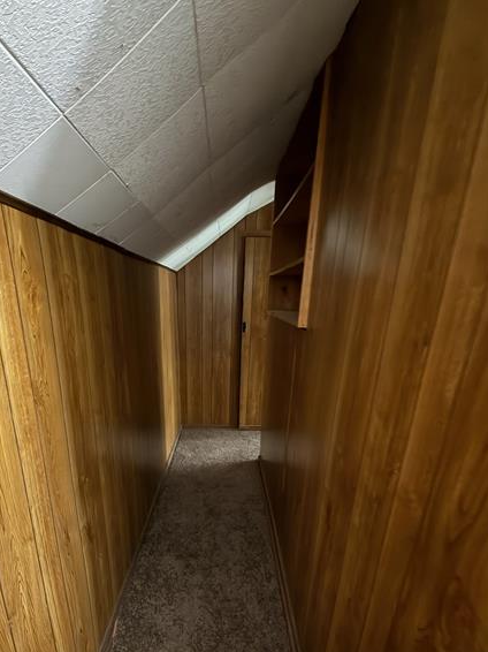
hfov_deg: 68.4
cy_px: 423
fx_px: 357
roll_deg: -0.5
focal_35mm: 19
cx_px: 215
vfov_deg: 82.4
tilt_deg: -19.3
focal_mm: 2.22
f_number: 2.2
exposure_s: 1/12
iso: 640
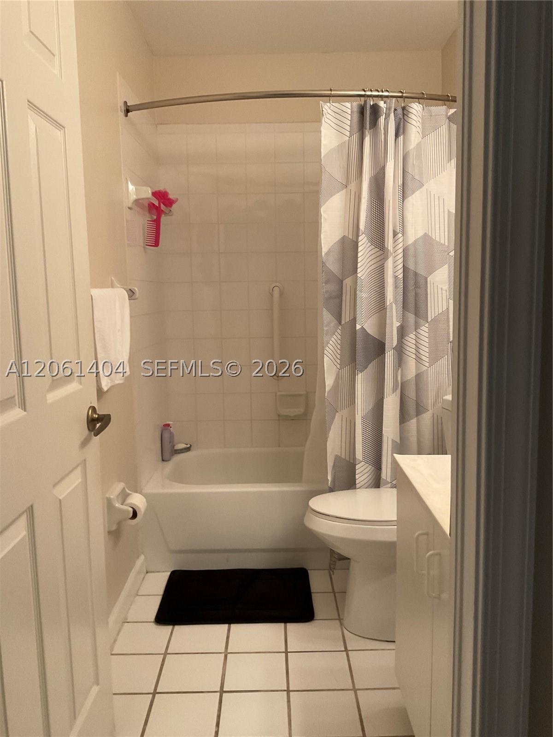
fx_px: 618
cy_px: 368
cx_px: 276
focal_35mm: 29
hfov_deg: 48.2
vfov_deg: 61.7
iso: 125
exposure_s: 1/60
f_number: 1.8
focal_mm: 3
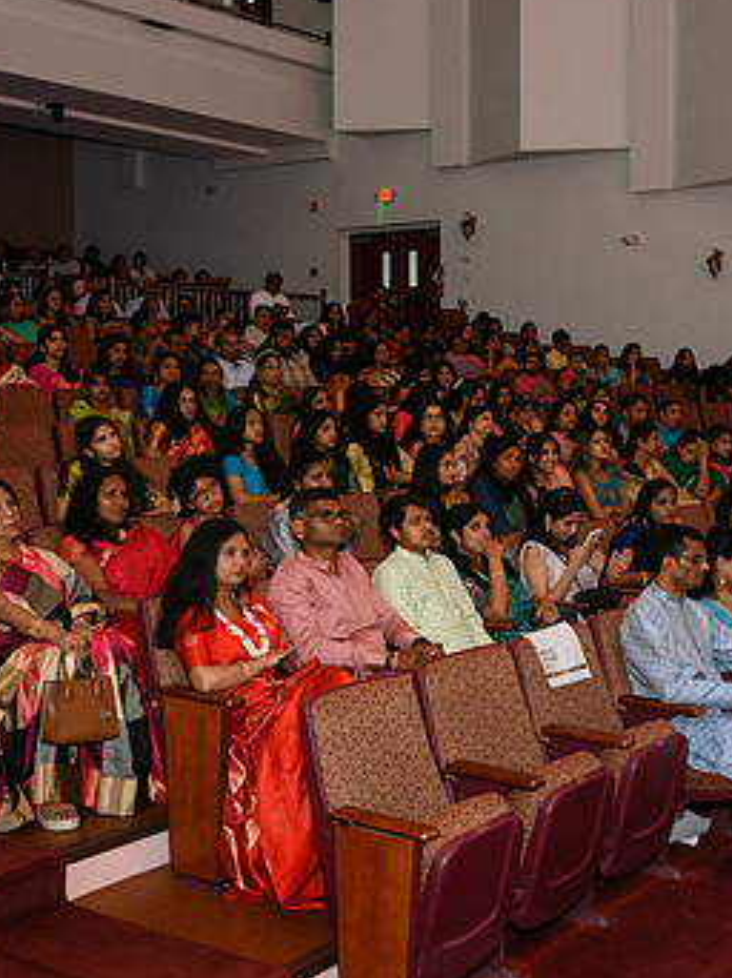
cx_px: 518
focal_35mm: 49
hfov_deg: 29.3
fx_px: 1383
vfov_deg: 38.9
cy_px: 488
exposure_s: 1/100
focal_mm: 30
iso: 1600
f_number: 5.6
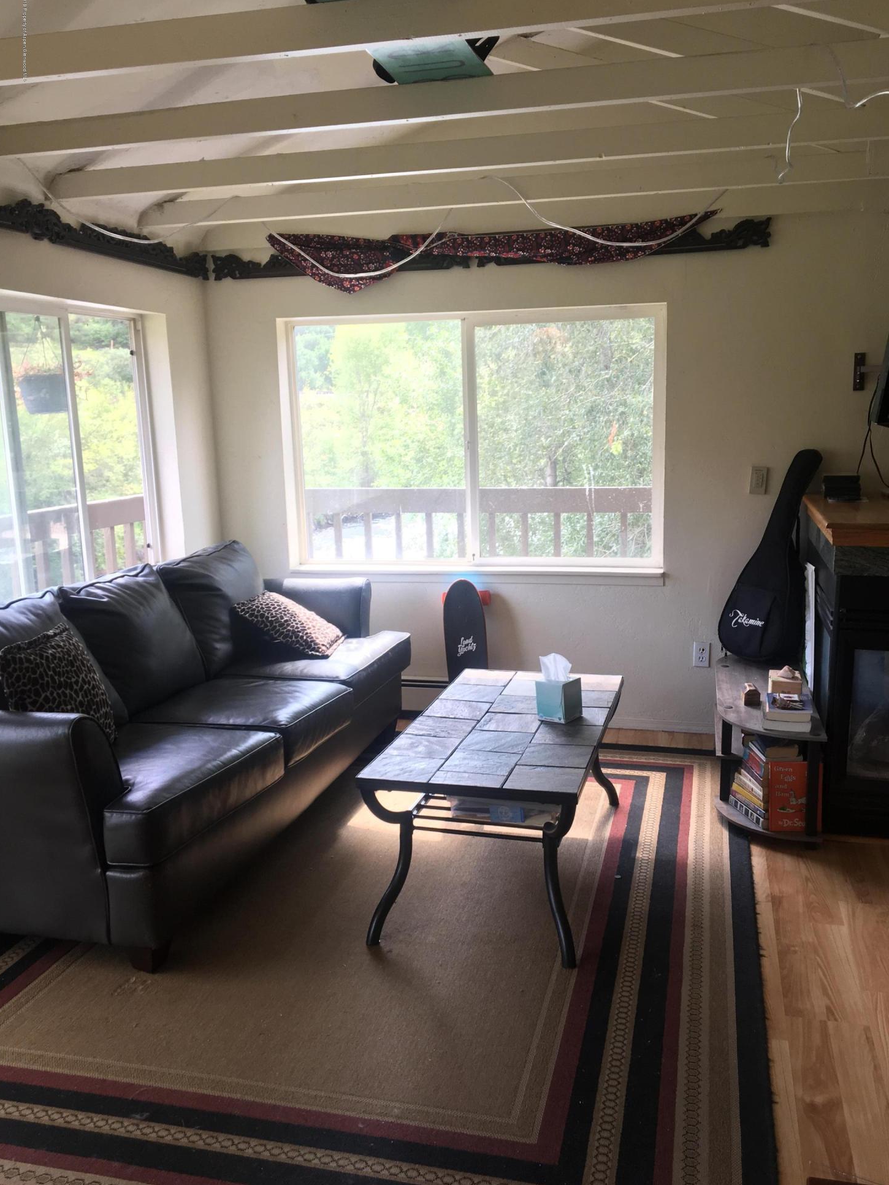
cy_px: 602
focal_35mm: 30
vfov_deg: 60.0
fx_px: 1027
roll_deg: +1.4
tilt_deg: -10.4
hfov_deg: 46.8
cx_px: 456
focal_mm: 4.15
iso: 25
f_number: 2.2
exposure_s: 1/30
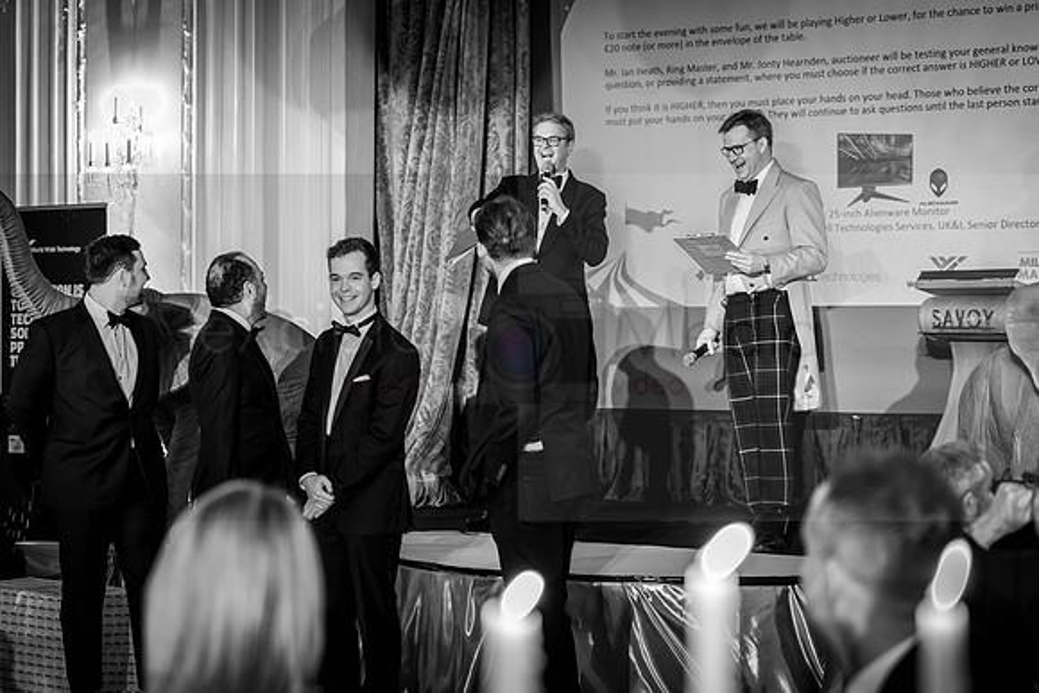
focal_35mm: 75
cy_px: 365
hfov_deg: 27.1
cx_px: 484
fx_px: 2159
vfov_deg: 18.2
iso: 1250
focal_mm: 70
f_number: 2.8
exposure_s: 1/80
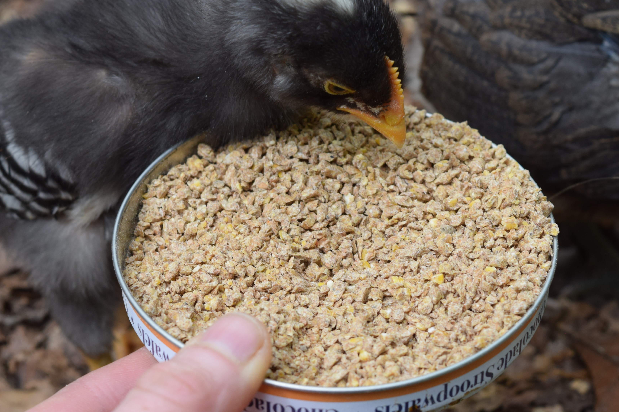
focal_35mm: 101
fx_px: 1736
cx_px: 277
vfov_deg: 13.5
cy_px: 222
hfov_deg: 20.2
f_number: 8
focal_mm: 48
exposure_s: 1/250
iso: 400
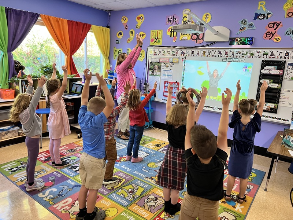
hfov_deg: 67.3
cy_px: 110
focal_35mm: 26
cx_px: 146
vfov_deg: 53.1
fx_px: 220
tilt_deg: -11.1
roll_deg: -3.7
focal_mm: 5.7
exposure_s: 1/50
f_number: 1.5
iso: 125
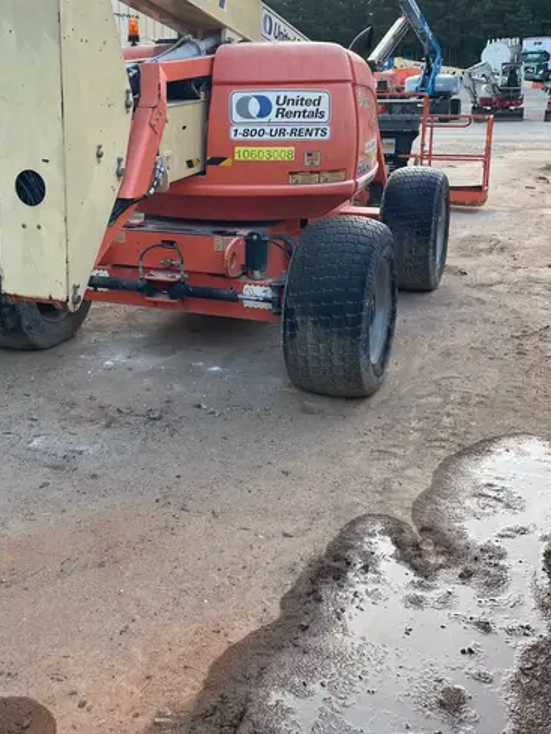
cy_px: 274
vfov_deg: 47.4
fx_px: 827
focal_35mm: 39
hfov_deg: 36.6
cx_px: 200
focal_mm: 4.2
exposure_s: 1/121
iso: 50
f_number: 1.6
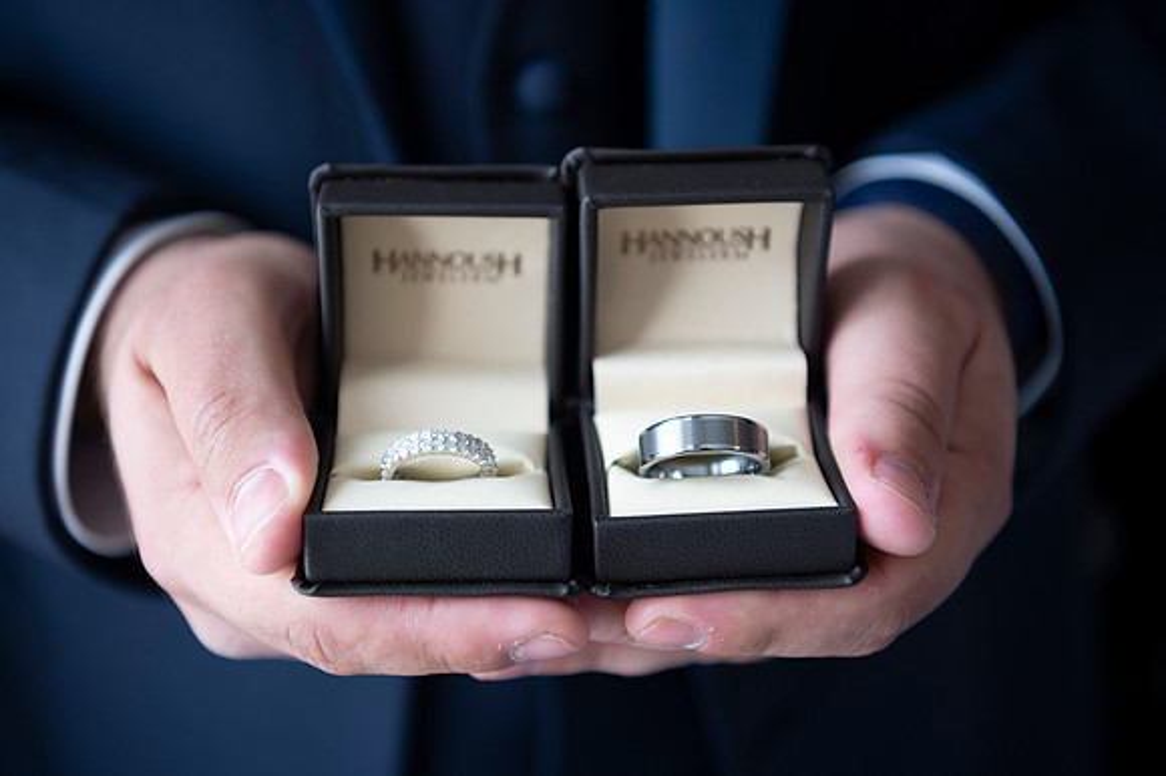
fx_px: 1618
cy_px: 388
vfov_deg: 27.0
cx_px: 583
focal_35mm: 50
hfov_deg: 39.6
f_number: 2.8
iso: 500
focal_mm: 50
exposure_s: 1/100
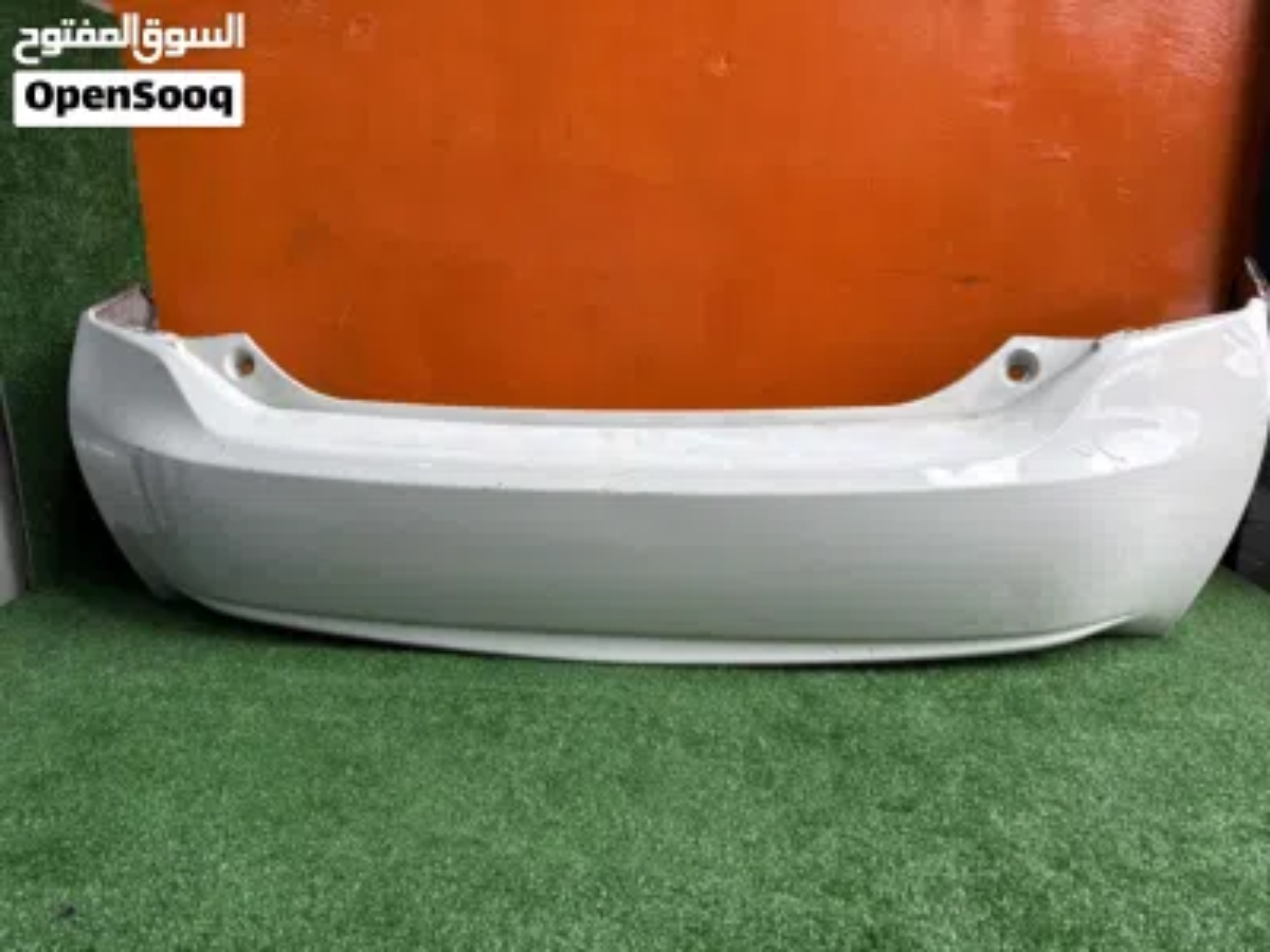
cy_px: 476
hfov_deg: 71.6
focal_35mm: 24
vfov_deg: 56.8
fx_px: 881
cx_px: 635
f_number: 1.78
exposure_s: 1/199
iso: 64
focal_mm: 6.76
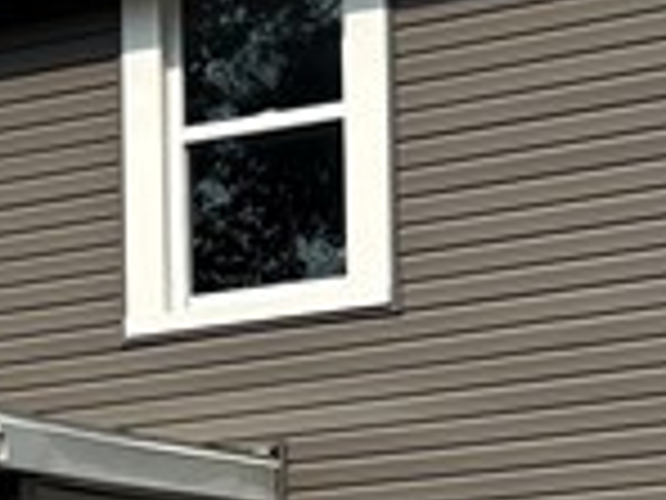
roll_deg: +0.5
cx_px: -310
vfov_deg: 8.1
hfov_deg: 10.6
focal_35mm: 180
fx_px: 3463
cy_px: 662
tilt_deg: +3.8
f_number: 1.6
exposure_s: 1/2985
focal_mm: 5.96
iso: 50
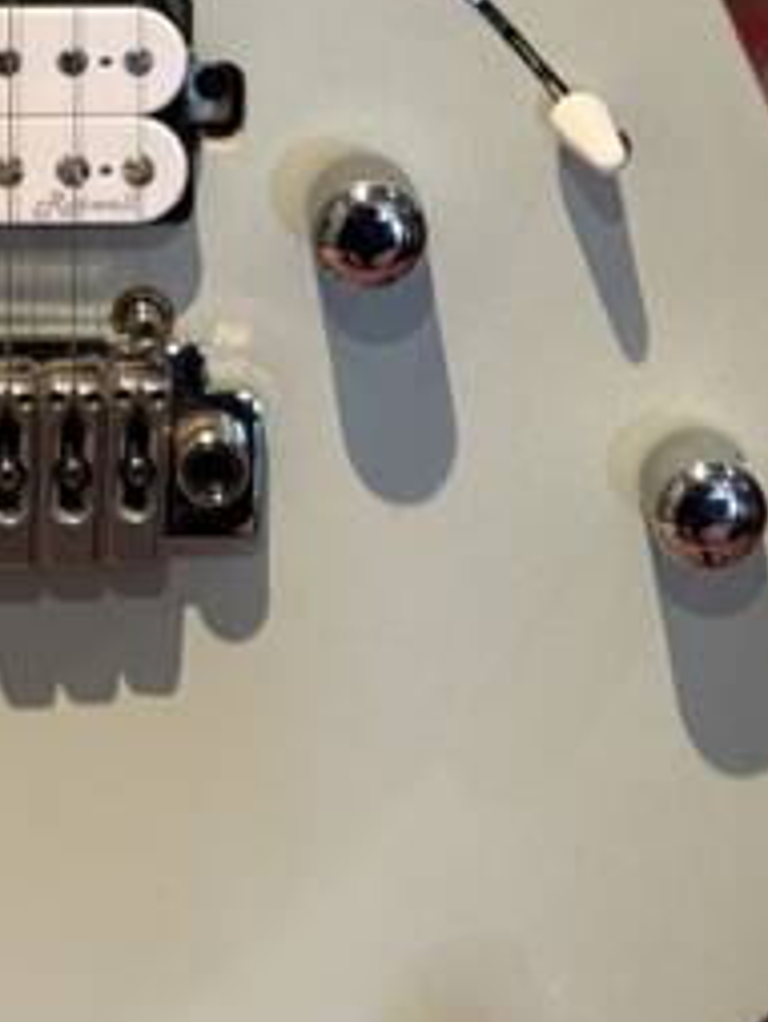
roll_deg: +0.7
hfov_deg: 9.8
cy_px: -346
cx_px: -20
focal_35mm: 151
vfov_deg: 12.6
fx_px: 4459
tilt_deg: -28.5
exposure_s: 1/40
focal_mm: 6.76
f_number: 1.78
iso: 200
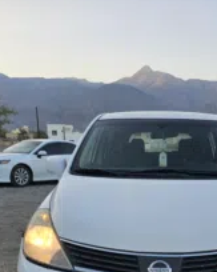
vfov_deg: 38.5
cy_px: 255
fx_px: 353
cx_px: 144
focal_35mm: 44
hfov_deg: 33.8
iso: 20
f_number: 1.7
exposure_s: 1/229
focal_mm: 6.3
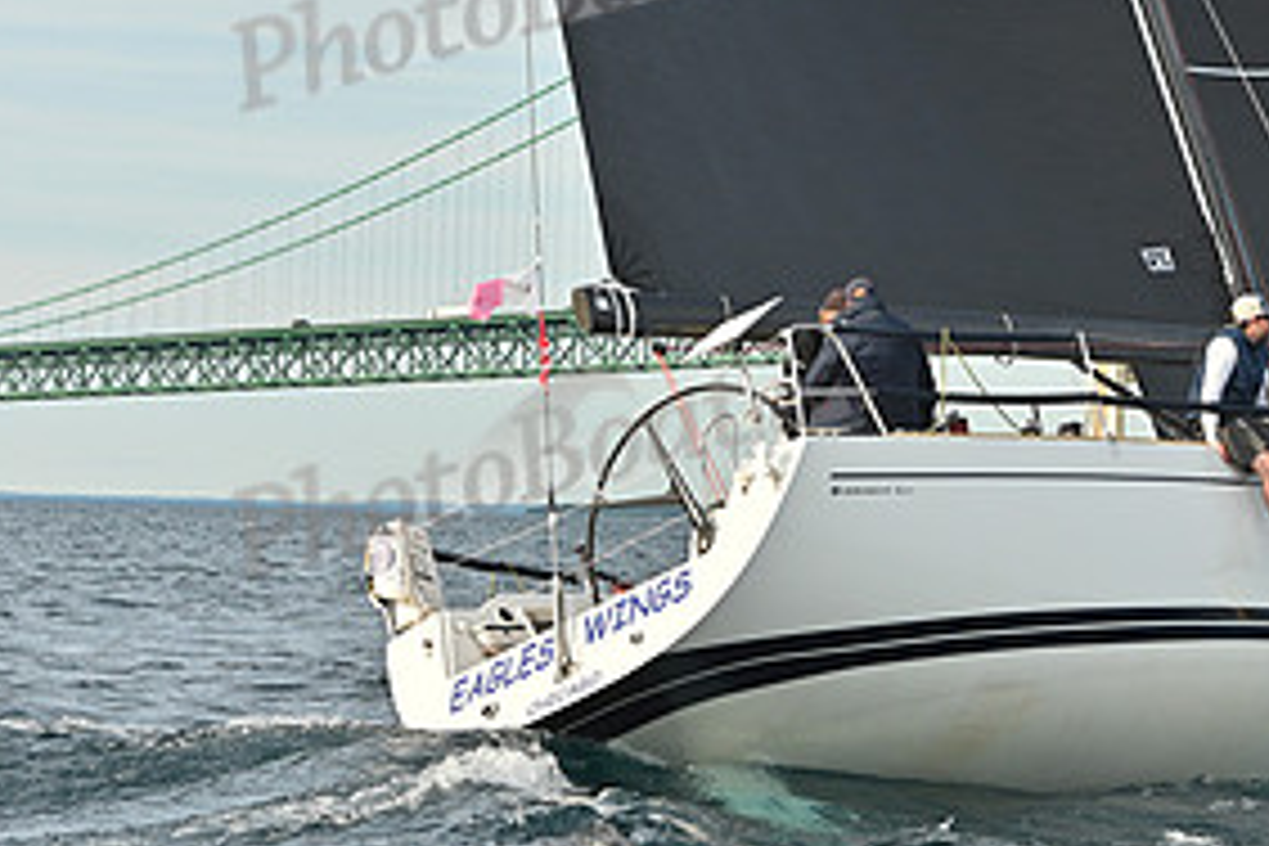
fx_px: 5076
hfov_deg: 14.1
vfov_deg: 9.5
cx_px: 1102
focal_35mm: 144
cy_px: 164
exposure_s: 1/1000
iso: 320
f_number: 5.6
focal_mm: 70
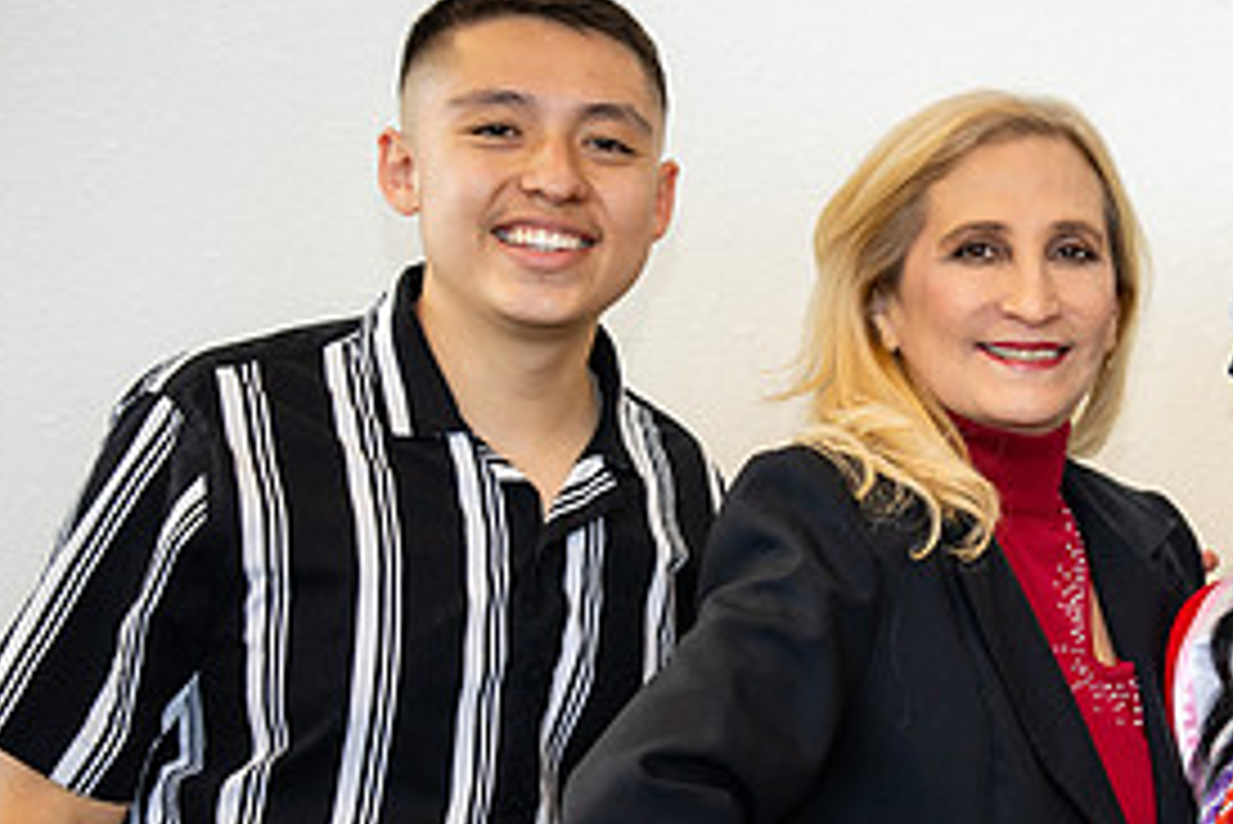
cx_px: 1209
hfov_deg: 13.4
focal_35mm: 151
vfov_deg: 9.1
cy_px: 682
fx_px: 5174
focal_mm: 63
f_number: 2.8
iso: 320
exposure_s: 1/125
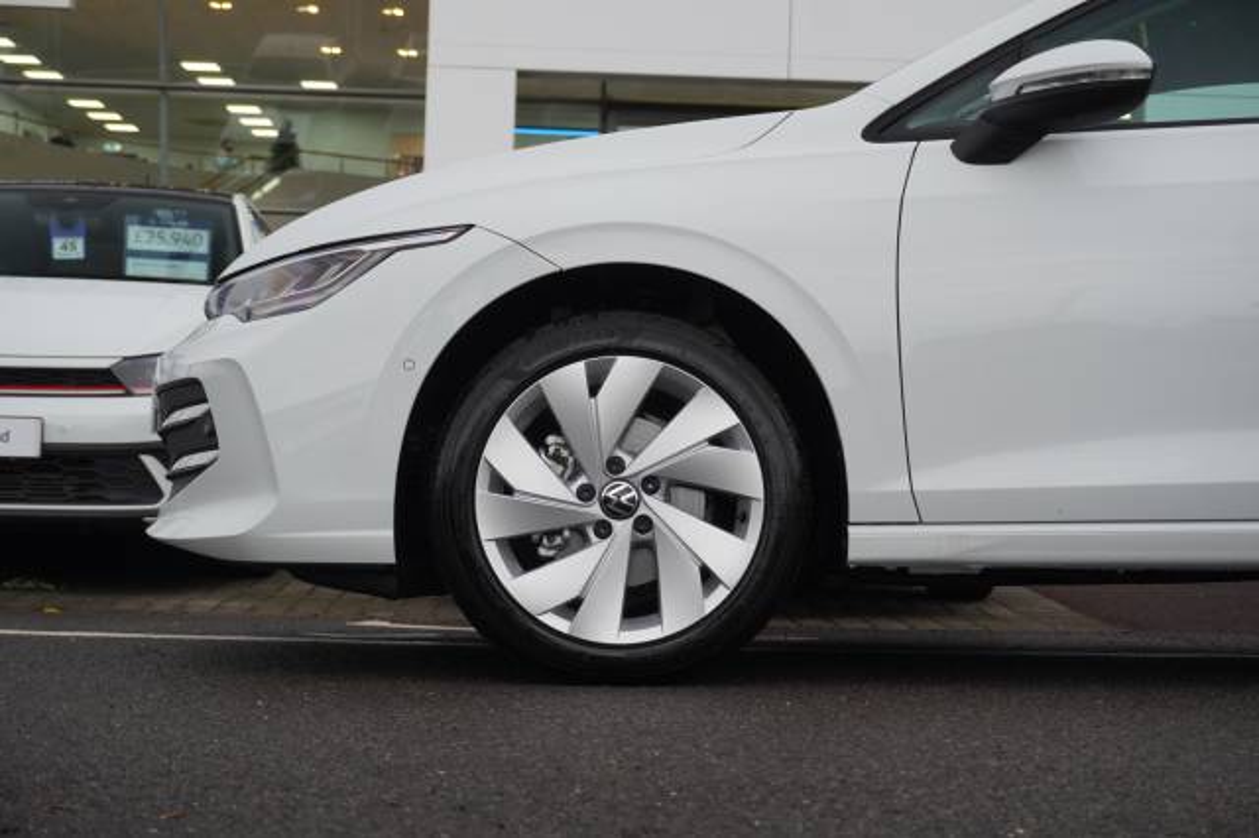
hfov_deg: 32.6
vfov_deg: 22.1
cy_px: 419
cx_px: 630
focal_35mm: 62
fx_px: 2150
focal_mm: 41
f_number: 5.6
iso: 500
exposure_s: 1/80
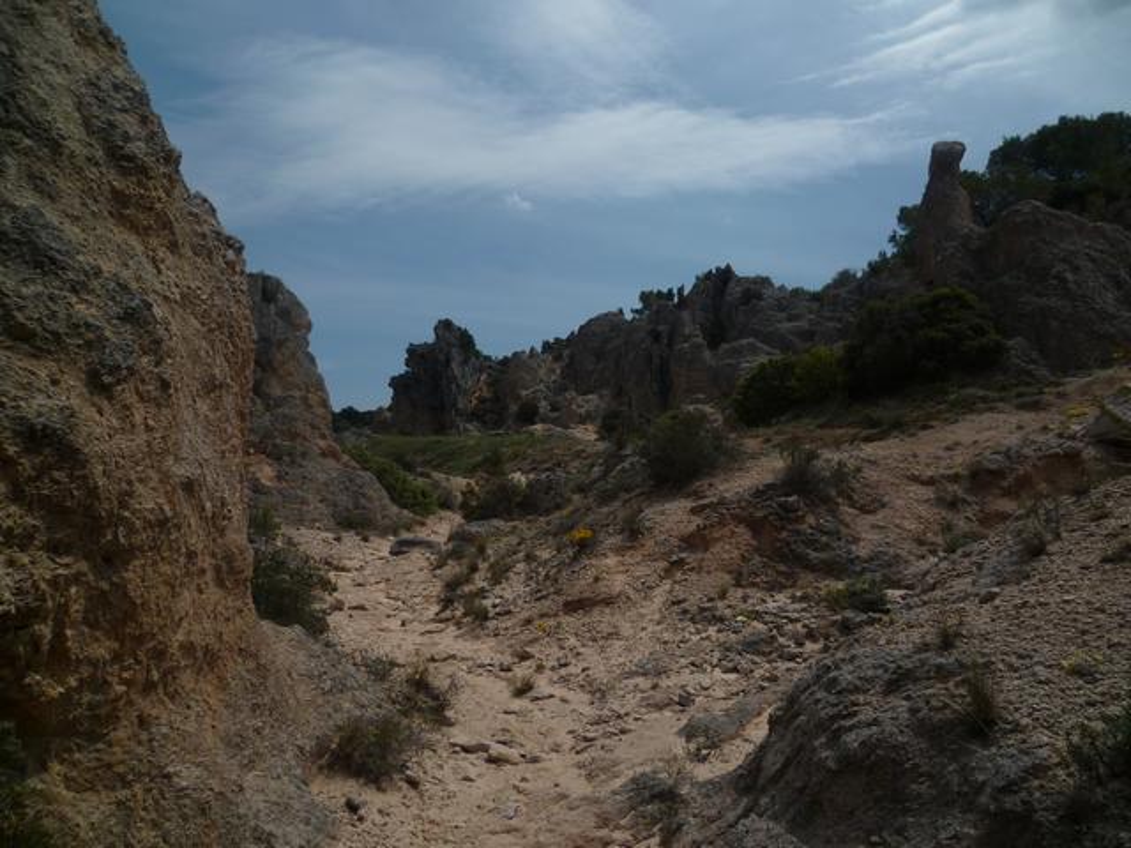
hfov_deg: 63.4
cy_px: 424
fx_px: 915
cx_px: 566
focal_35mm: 28
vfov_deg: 49.7
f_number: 9
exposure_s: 1/500
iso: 80
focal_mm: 5
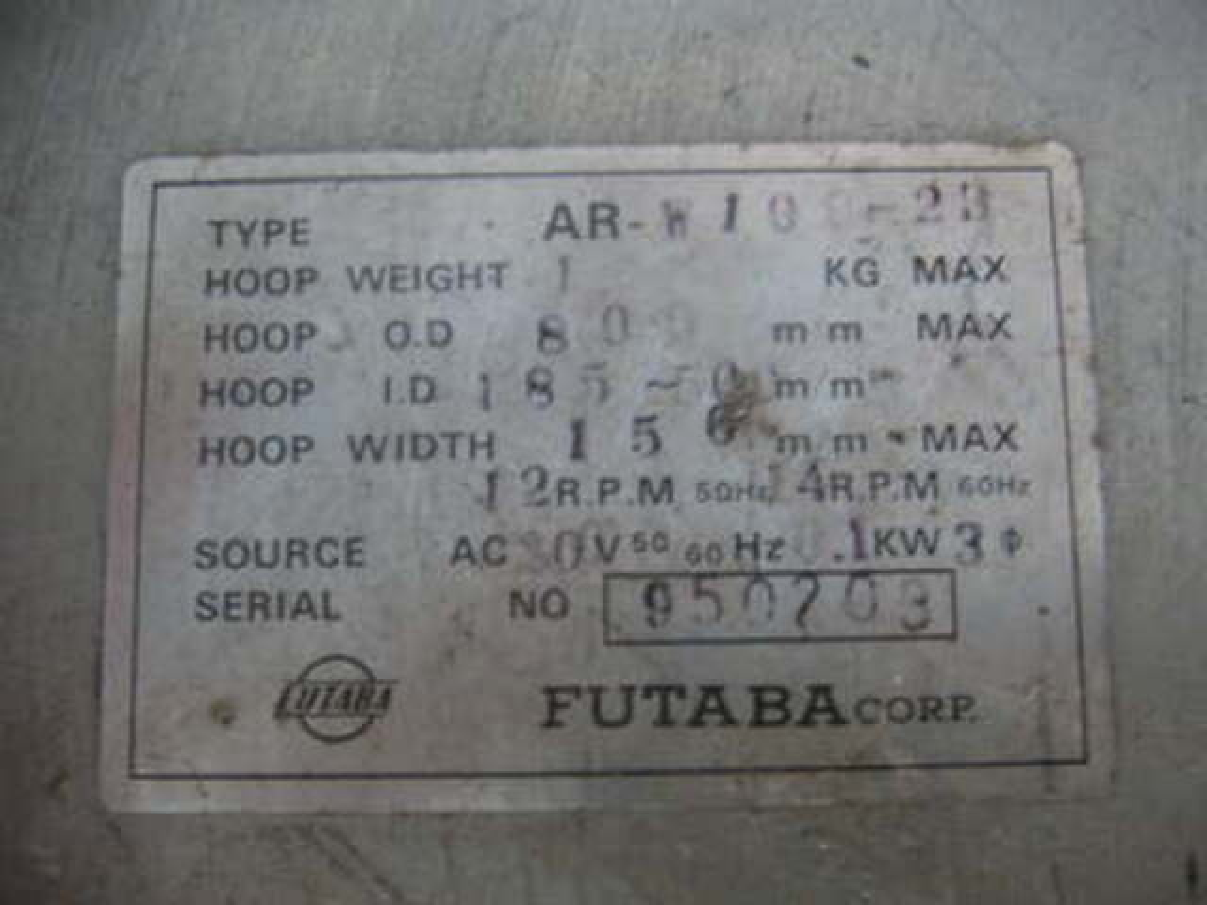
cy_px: 452
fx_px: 1464
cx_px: 604
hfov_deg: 44.8
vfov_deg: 34.3
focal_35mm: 42
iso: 100
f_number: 2.9
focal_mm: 6.5
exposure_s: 1/8
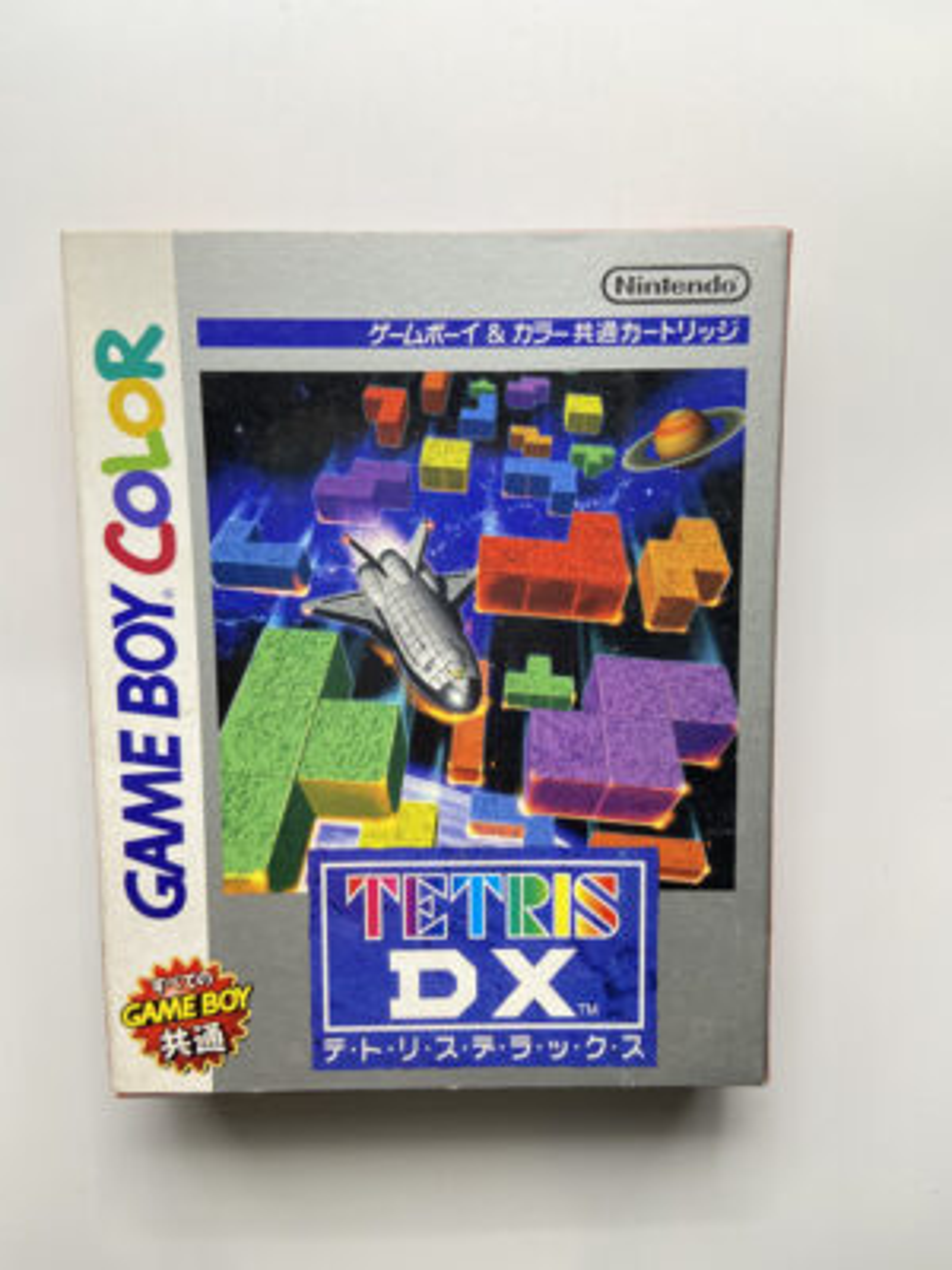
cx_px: 476
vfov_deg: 67.3
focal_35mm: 26
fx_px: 953
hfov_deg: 53.1
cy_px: 635
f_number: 1.8
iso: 64
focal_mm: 4.25
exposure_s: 1/60
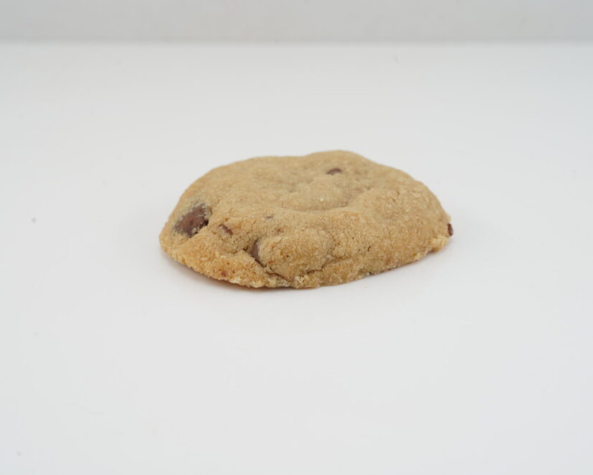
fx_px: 1404
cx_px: 313
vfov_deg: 19.2
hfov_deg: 23.8
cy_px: 235
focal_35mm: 80
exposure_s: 1/30
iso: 100
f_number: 10
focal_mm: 70
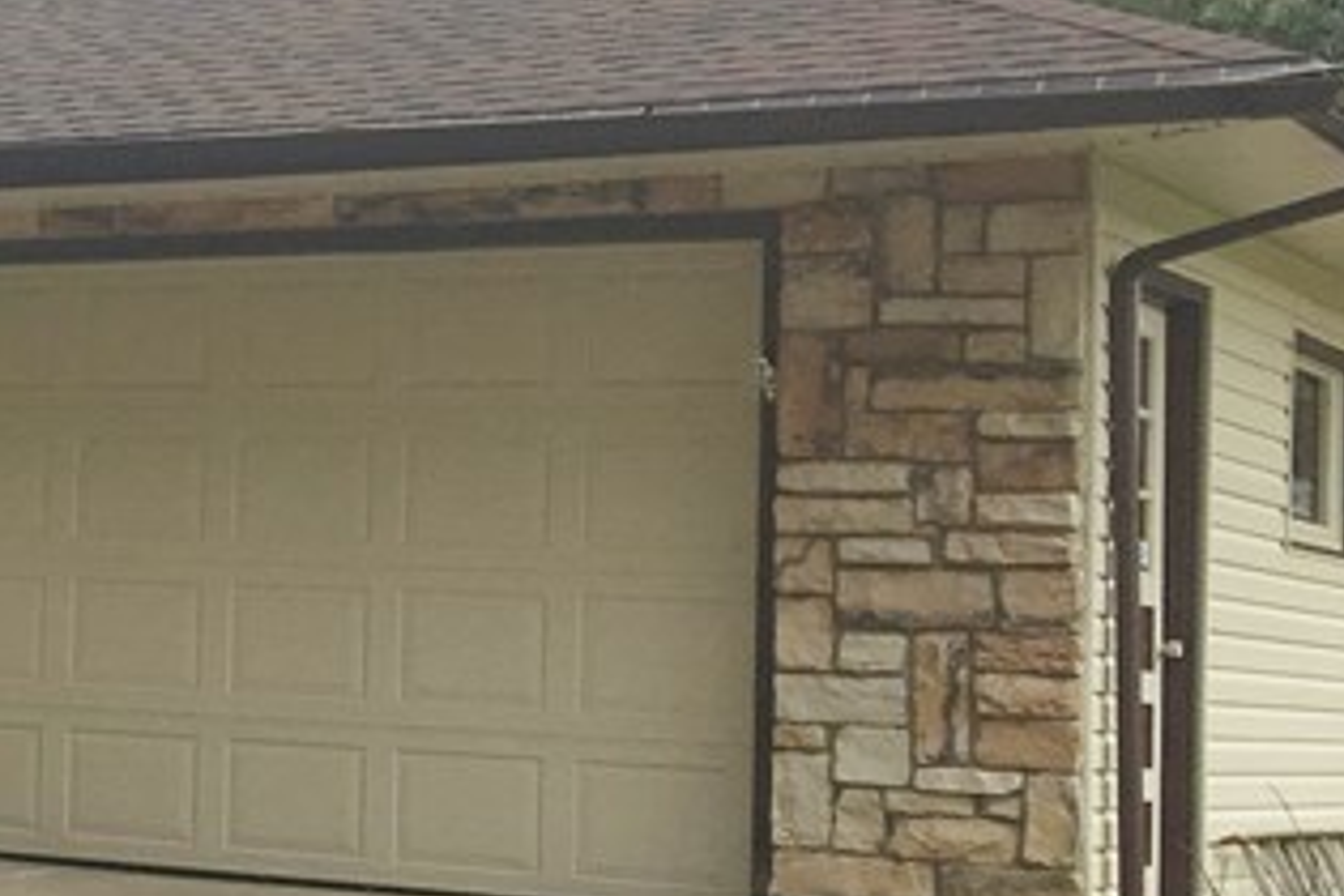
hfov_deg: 18.2
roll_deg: -2.5
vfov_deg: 14.0
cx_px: -759
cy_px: 405
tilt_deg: +4.6
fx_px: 3658
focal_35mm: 98
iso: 25
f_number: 2.2
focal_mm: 4.15
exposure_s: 1/358
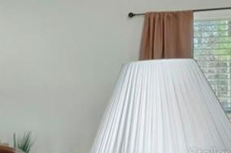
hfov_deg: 12.5
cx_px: -398
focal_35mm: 103
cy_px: 154
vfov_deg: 13.1
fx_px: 660
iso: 1000
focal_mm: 12
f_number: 8
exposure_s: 1/2
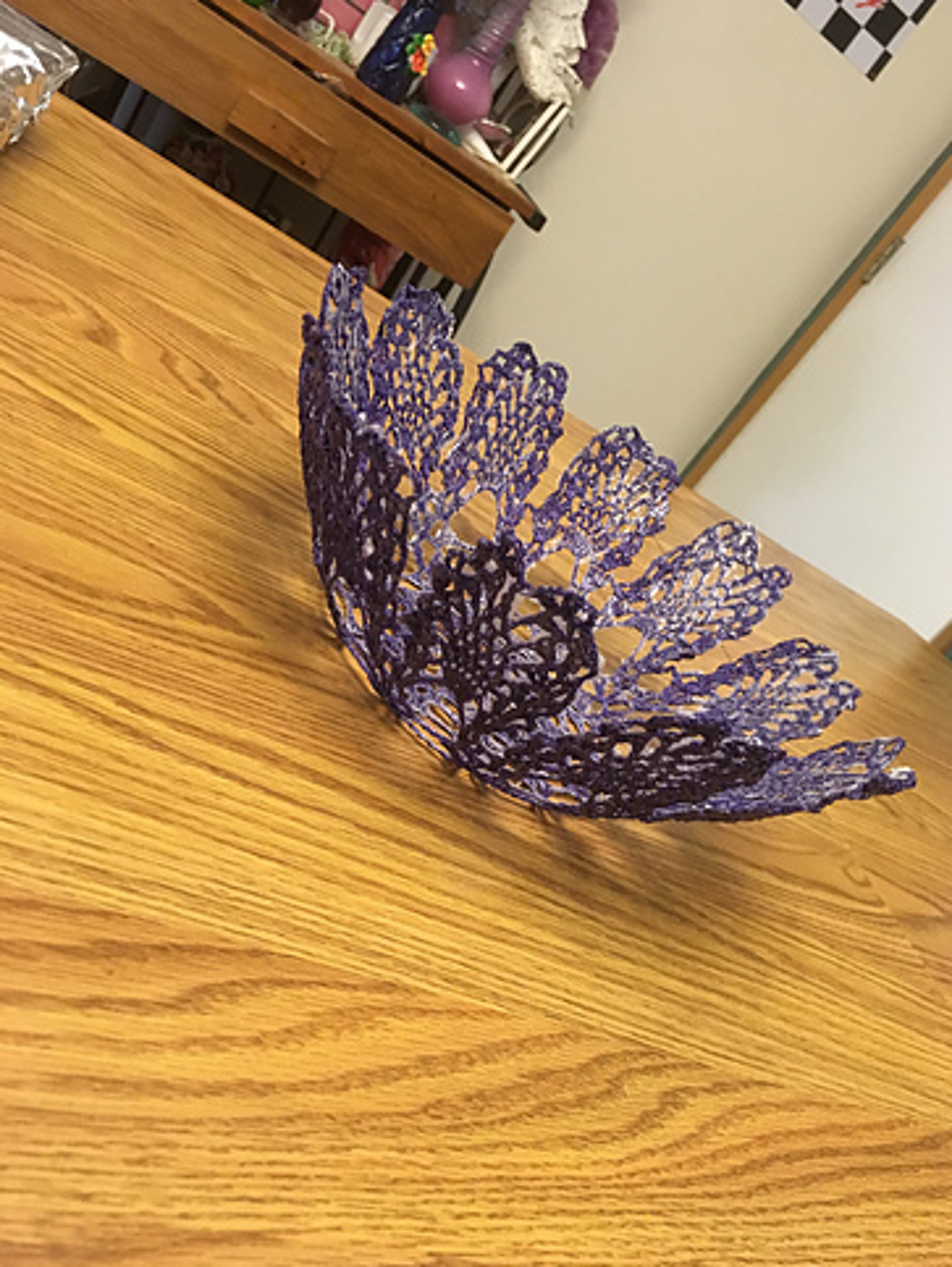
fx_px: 1099
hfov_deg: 46.8
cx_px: 486
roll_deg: -38.5
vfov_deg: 59.9
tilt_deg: -24.5
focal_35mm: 30
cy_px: 632
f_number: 2.2
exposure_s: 1/15
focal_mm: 4.15
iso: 200
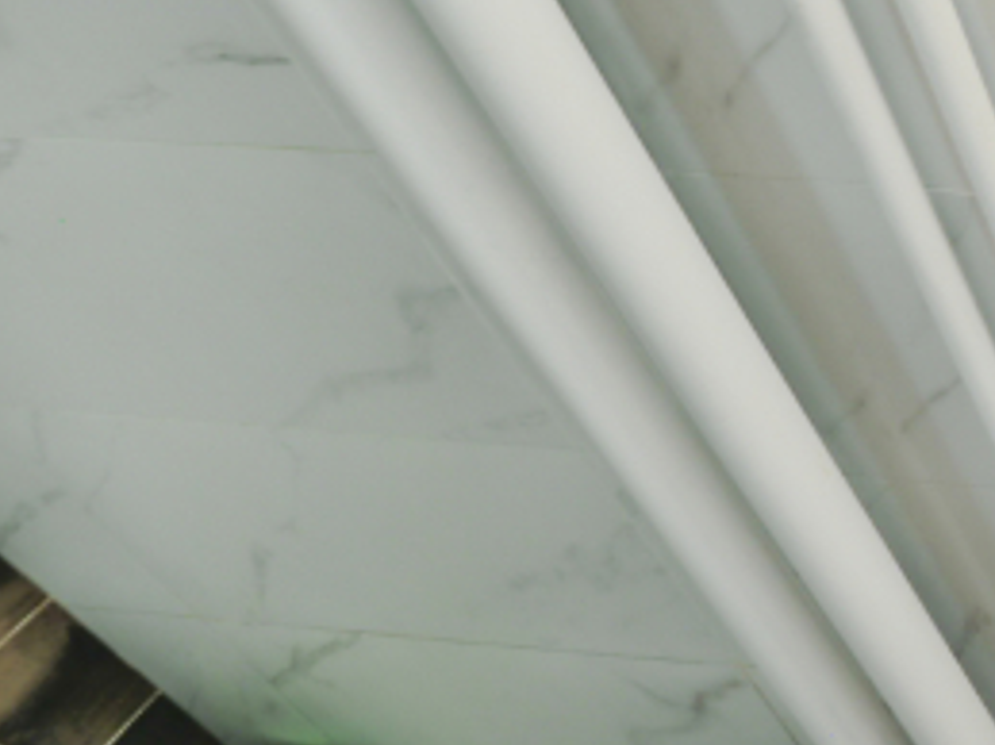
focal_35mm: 54
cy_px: 469
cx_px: 1683
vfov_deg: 26.9
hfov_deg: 23.4
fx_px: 1551
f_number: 4
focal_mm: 7
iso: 200
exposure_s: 1/25
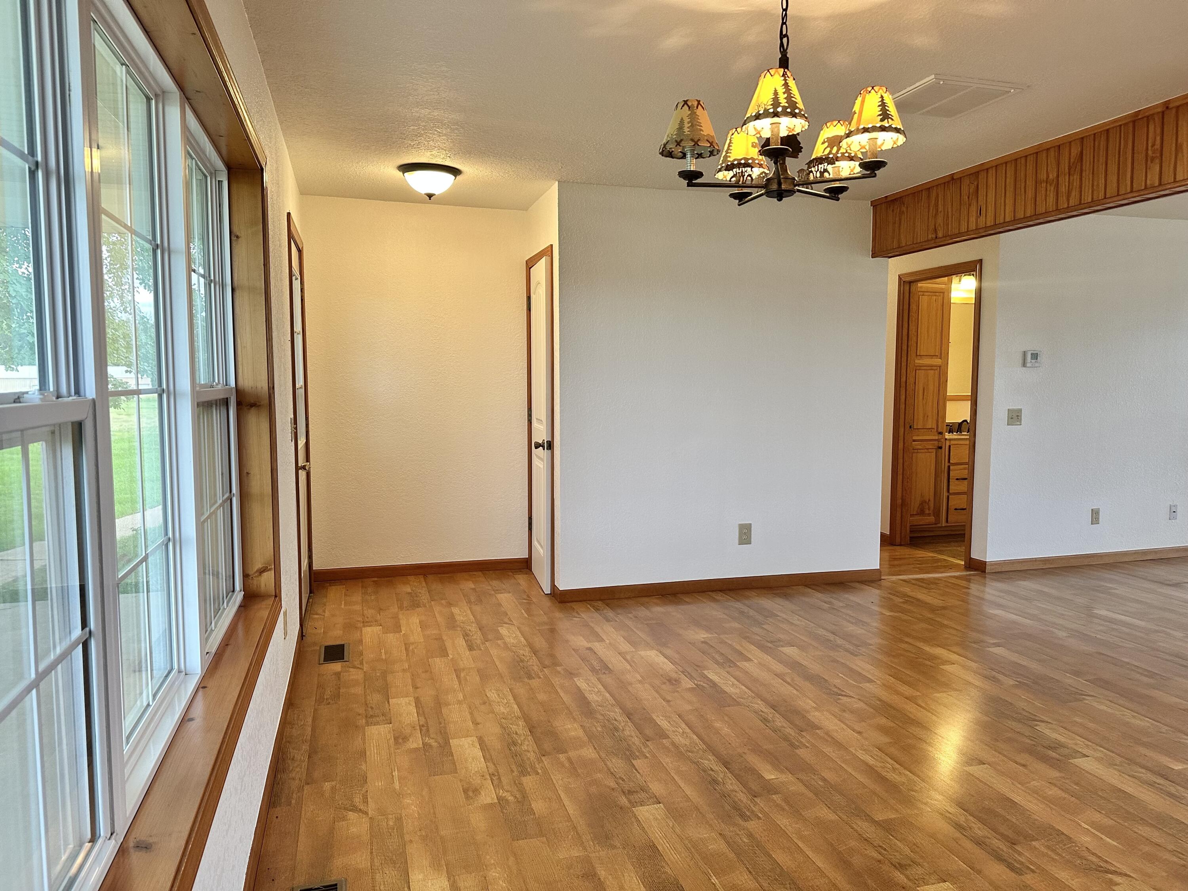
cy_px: 446
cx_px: 594
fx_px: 824
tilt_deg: -4.8
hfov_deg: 71.6
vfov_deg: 56.8
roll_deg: -0.2
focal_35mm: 24
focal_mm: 6.86
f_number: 1.78
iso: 200
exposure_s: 1/120
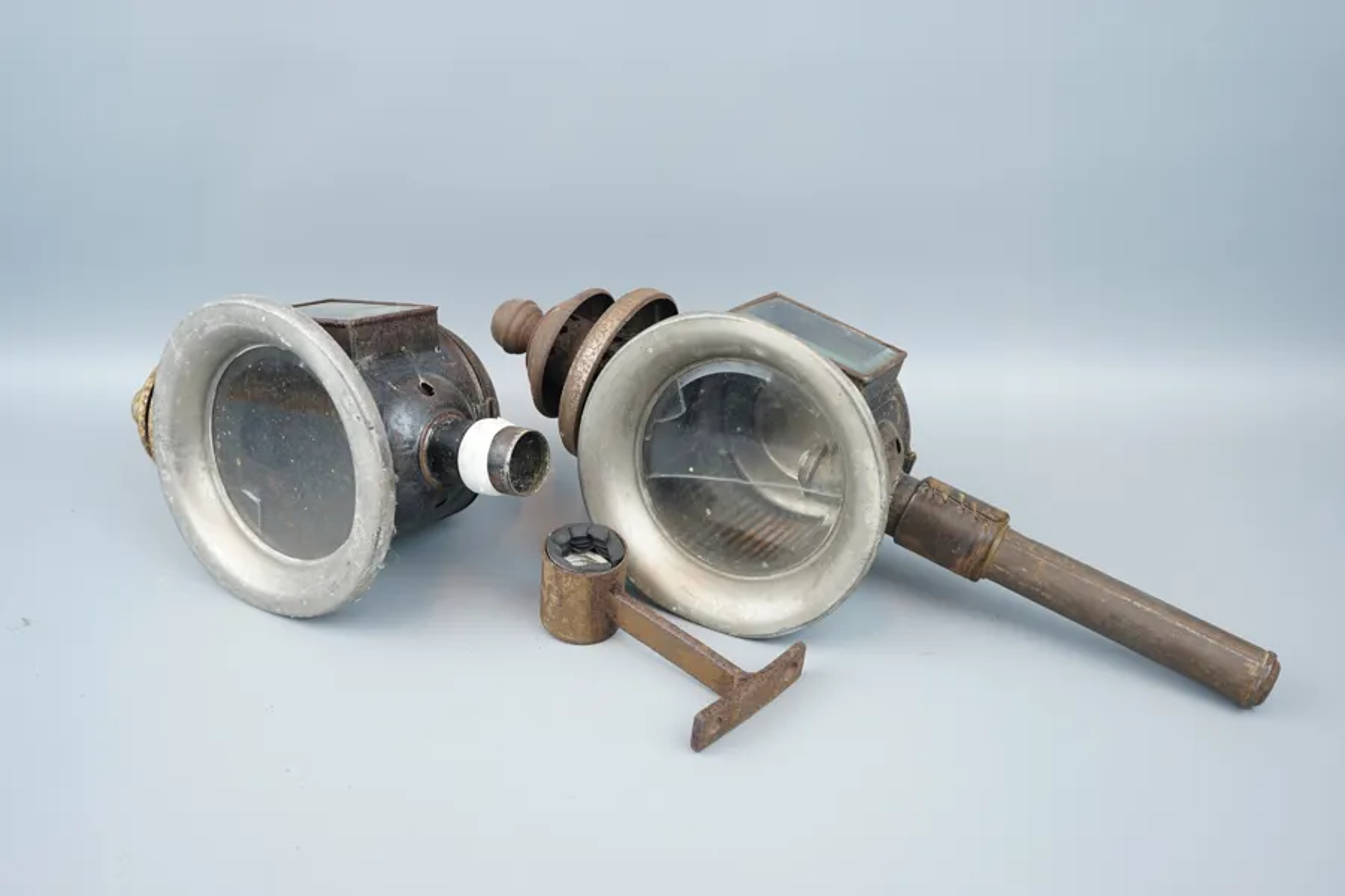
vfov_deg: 40.0
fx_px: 1233
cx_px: 672
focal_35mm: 33
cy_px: 448
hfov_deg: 57.2
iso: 125
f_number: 4
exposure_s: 1/60
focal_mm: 33
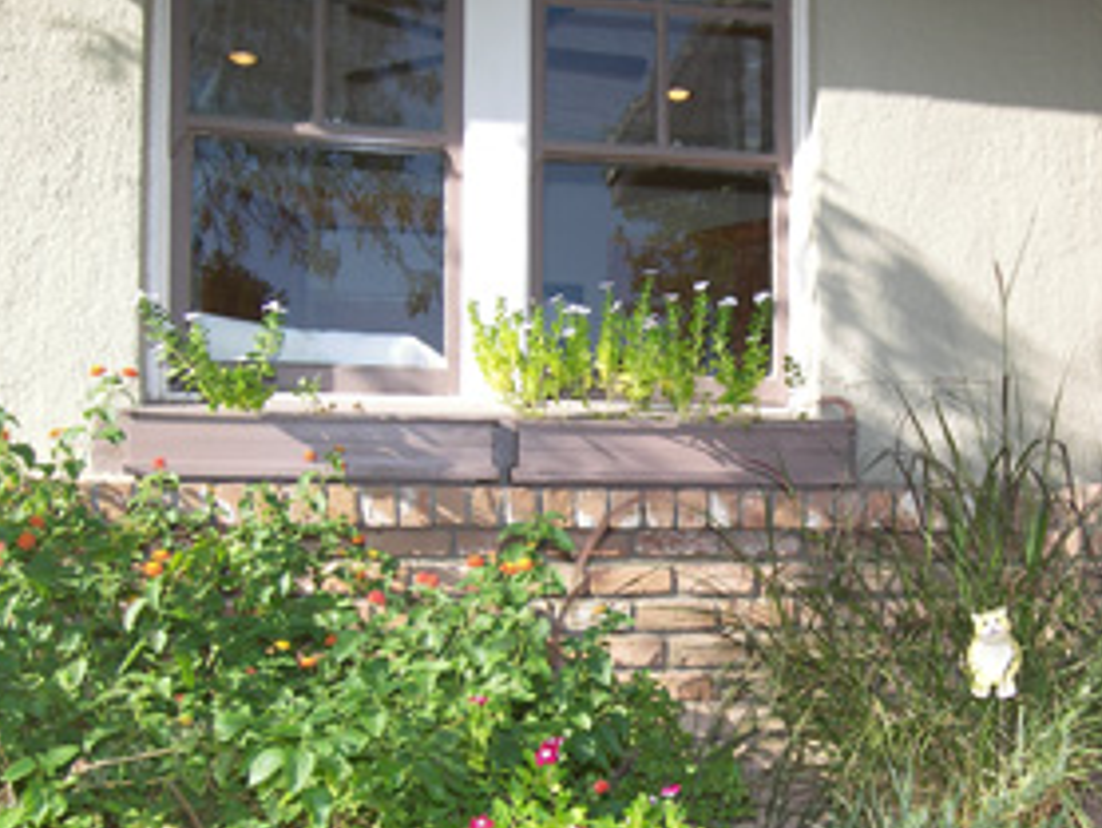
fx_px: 1466
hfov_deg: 40.7
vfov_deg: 31.4
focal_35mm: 46
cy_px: 527
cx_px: 733
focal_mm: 6.7
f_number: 3.2
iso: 50
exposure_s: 1/400
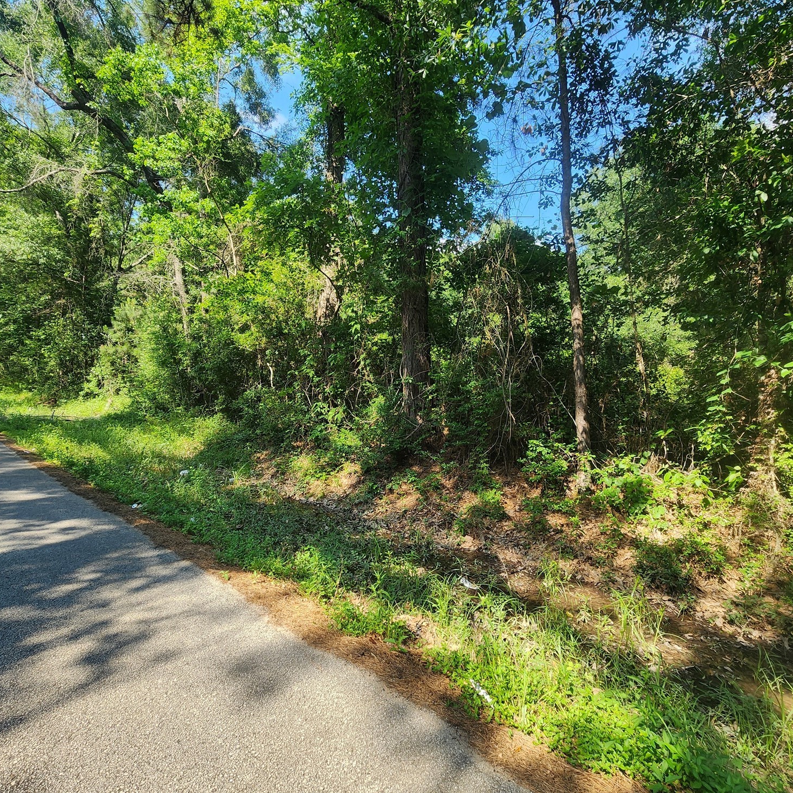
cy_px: 379
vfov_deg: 87.4
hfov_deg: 87.4
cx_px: 382
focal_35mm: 16
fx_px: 415
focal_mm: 2.2
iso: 50
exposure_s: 1/332
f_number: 2.2
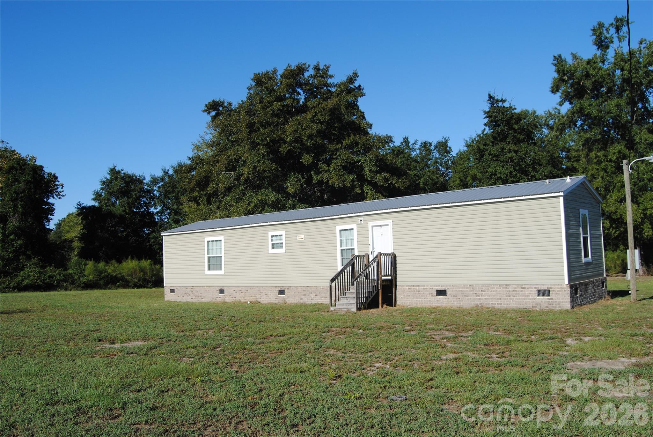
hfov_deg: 61.9
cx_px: 326
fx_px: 545
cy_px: 218
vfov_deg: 43.7
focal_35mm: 30
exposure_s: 1/320
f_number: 9
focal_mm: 20
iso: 100
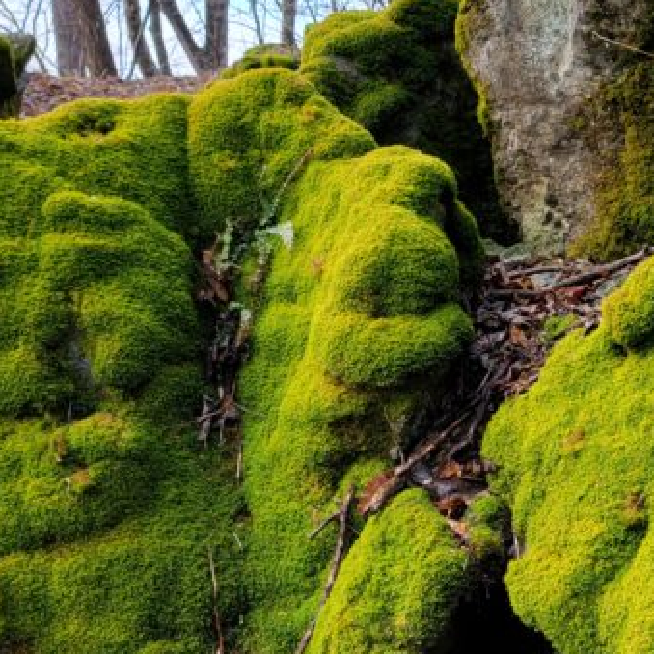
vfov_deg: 26.3
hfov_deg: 23.6
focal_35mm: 64
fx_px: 1368
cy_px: 544
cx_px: 860
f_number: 1.8
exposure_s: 1/120
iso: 32
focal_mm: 6.7
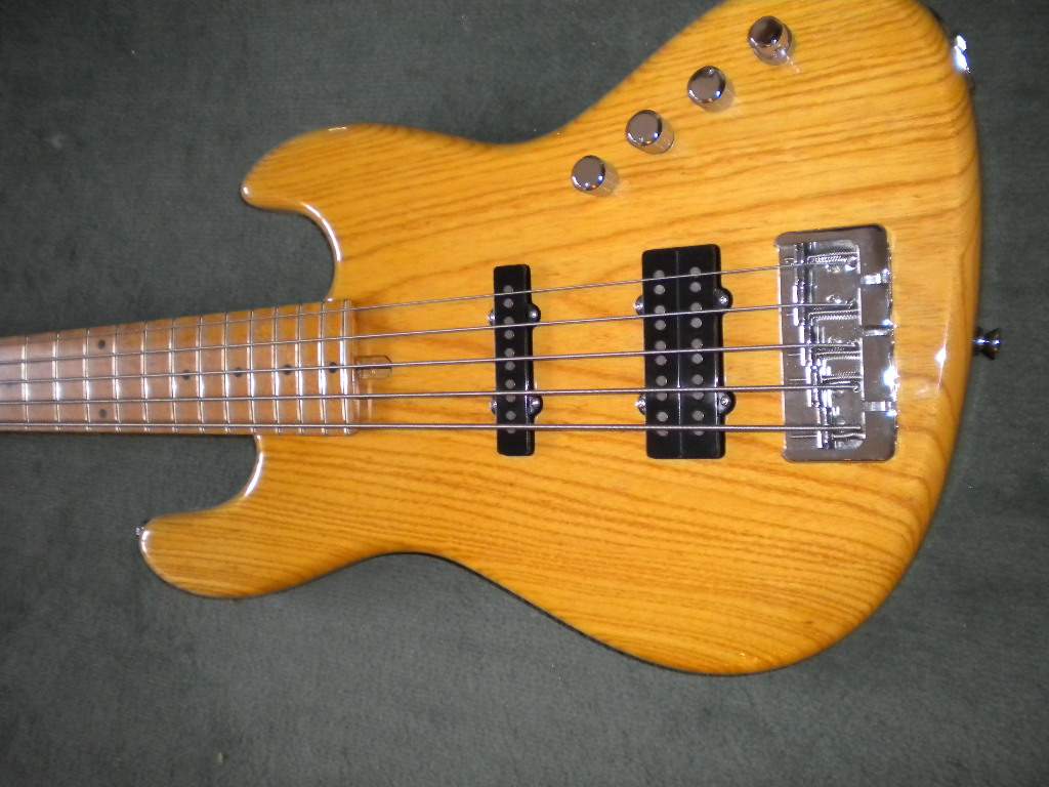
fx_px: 1061
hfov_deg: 52.6
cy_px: 394
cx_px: 524
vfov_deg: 40.7
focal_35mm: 35
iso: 400
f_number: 3.1
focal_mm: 6.3
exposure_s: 1/30
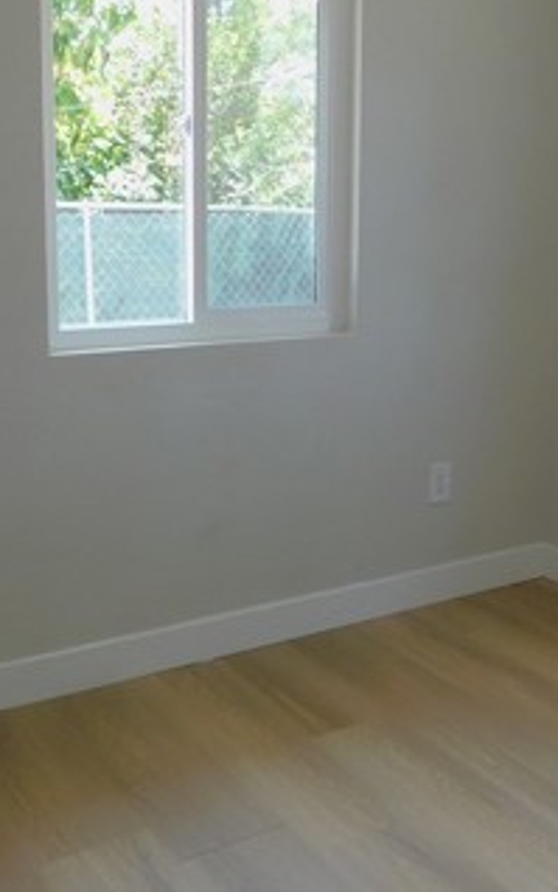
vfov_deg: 40.8
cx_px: 617
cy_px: 339
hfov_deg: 24.5
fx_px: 1191
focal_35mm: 49
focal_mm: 4
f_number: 3
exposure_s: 1/80
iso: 125
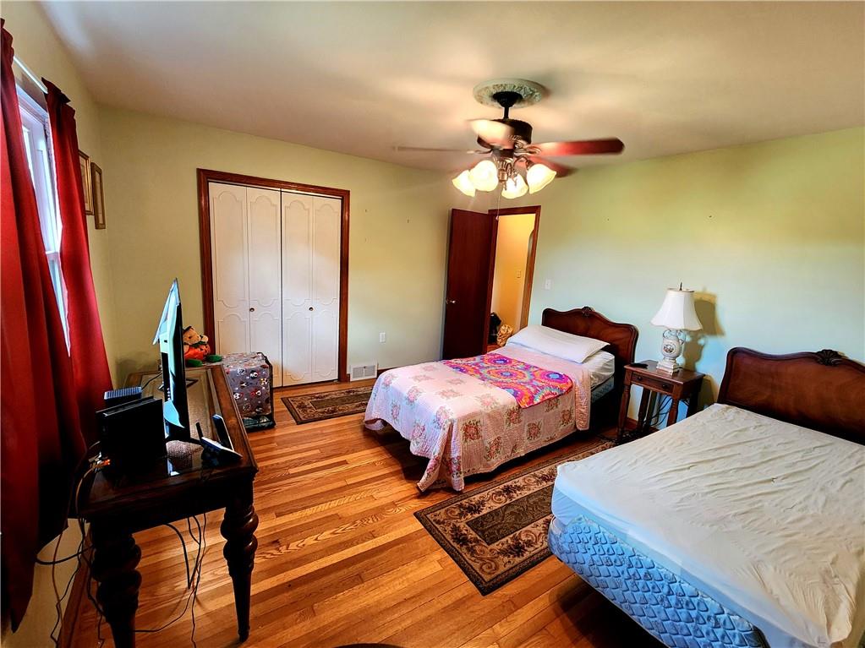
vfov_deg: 89.9
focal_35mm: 13
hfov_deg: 106.2
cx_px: 432
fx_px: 325
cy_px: 324
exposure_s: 1/30
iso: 320
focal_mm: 2.2
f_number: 2.2
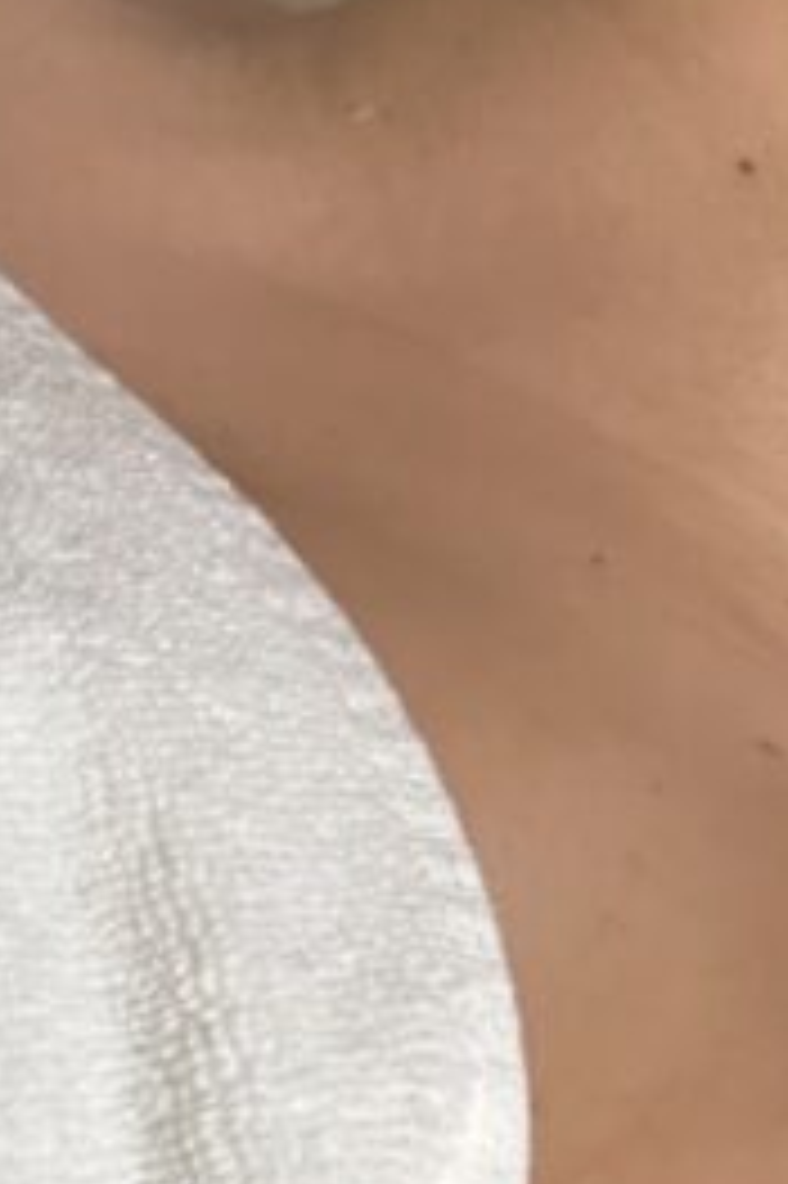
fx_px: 10257
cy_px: -842
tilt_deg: -33.4
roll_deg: +2.6
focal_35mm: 312
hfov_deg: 4.4
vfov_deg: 6.5
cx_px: 1058
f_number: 2.8
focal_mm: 9
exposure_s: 1/60
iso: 250
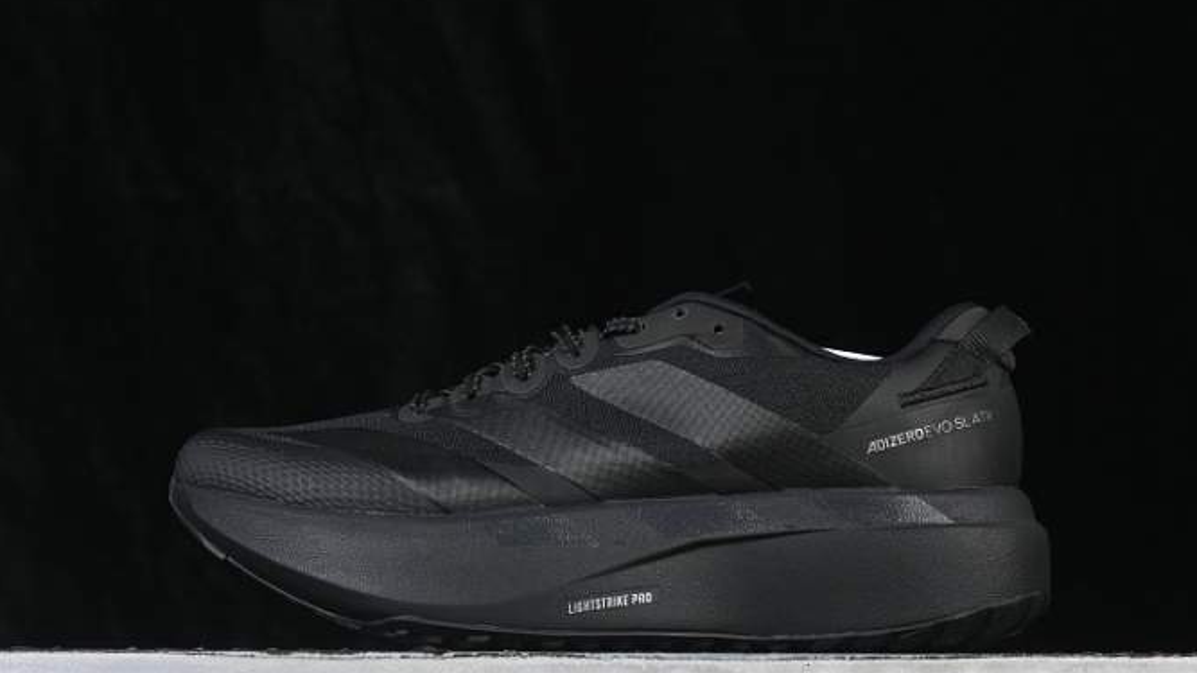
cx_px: 623
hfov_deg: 24.7
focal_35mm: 86
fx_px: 2729
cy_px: 380
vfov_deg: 14.1
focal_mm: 50
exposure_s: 1/60
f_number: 6.3
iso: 160
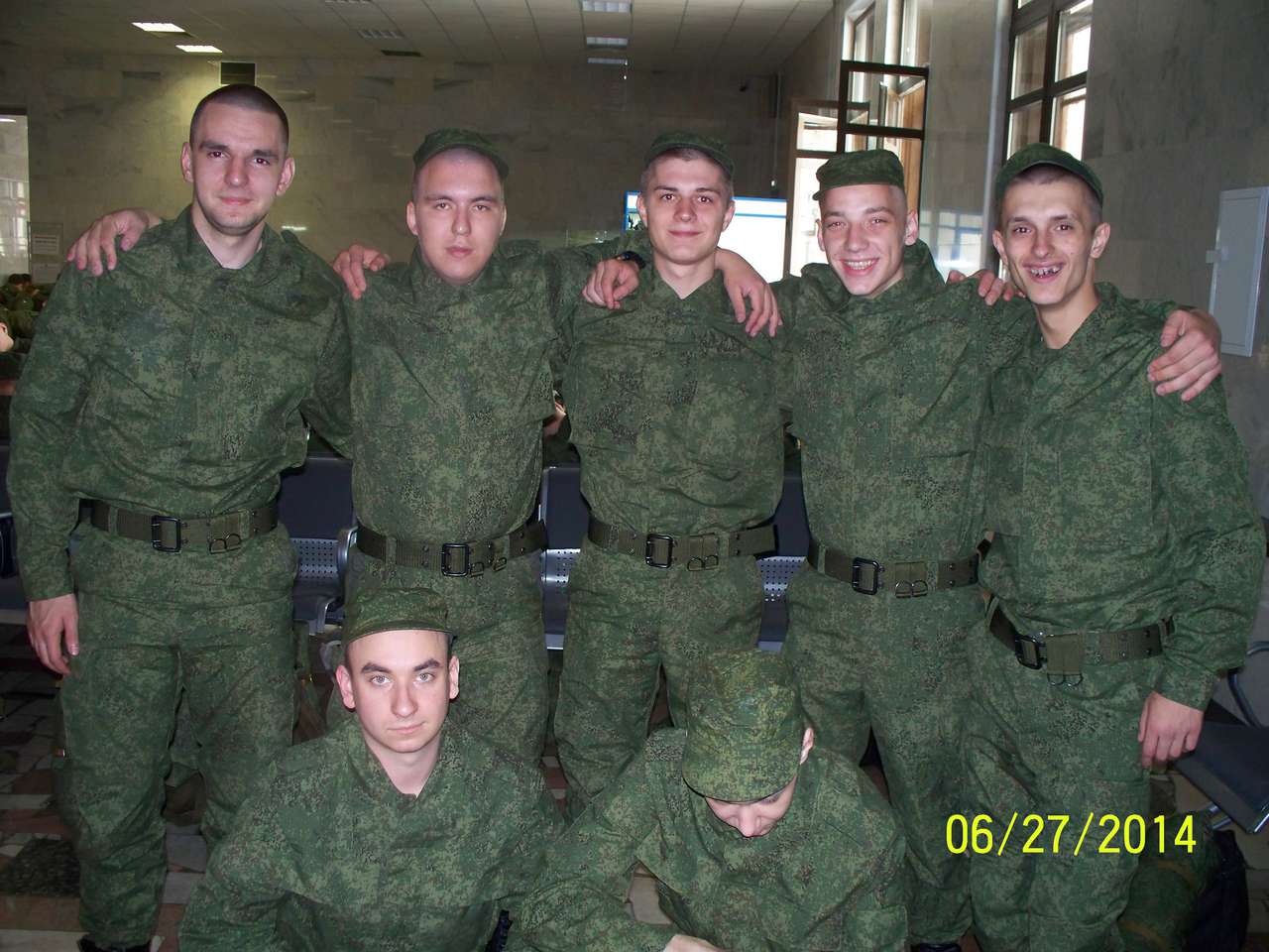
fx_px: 1320
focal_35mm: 36
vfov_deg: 39.7
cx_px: 634
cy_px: 476
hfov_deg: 51.4
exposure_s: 1/30
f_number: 2.8
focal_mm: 7.54
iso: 200
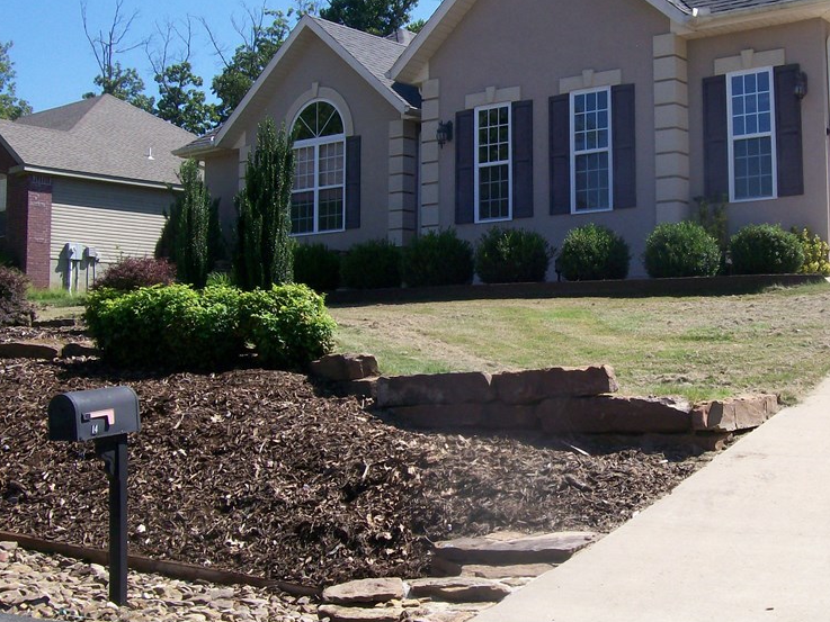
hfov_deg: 37.9
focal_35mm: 50
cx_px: 537
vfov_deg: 29.1
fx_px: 1199
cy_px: 292
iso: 80
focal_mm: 6
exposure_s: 1/427
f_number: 4.8
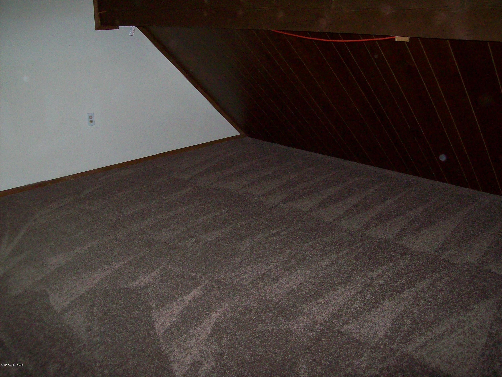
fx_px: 522
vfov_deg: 39.7
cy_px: 188
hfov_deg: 51.4
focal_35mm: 36
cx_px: 251
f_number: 2.7
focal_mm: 6
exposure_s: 1/64
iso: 200
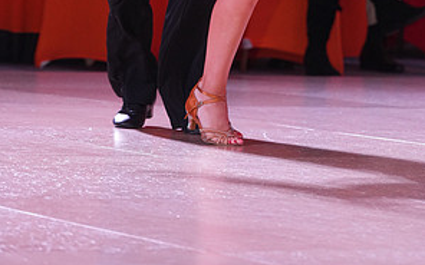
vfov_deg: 3.8
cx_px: 218
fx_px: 4019
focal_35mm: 347
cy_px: -130
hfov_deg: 6.1
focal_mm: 174
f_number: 4.5
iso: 2000
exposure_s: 1/250
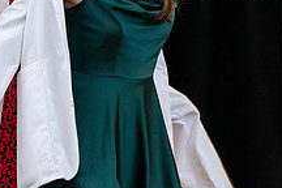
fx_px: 2624
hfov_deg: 6.1
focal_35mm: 335
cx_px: 7
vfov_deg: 4.1
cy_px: 14
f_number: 3.5
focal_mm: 125
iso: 1600
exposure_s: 1/200
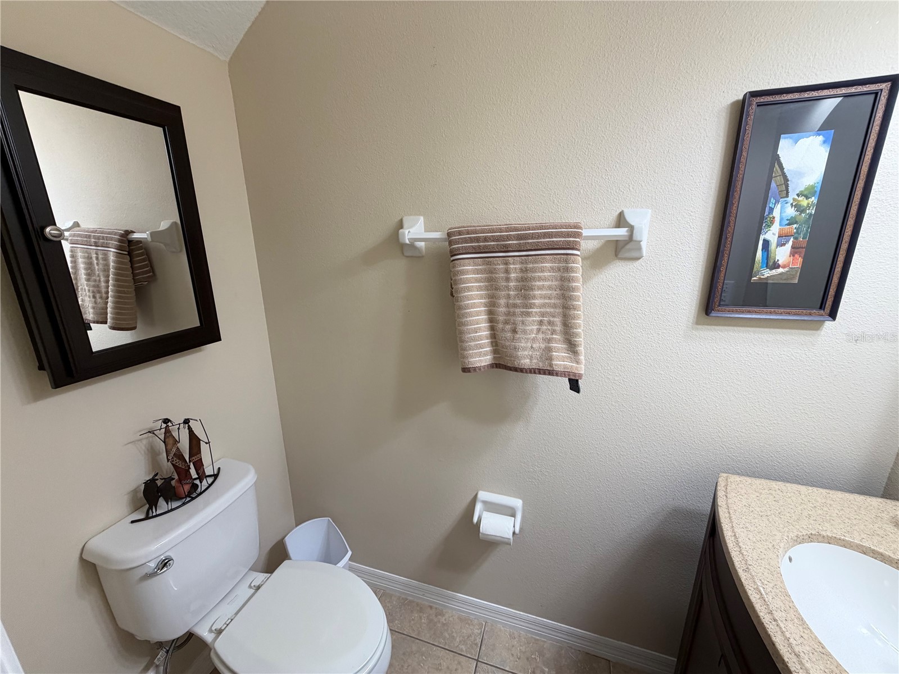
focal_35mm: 14
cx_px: 450
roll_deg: +1.2
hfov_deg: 102.1
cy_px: 337
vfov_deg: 85.7
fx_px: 364
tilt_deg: -16.2
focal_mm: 2.22
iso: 160
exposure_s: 1/120
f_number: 2.2
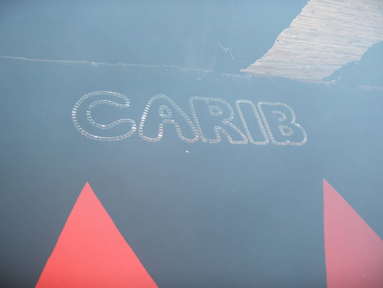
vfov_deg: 36.9
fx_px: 432
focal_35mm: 39
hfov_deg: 47.8
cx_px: 192
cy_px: 144
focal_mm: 8
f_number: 2.8
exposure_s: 1/60
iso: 100
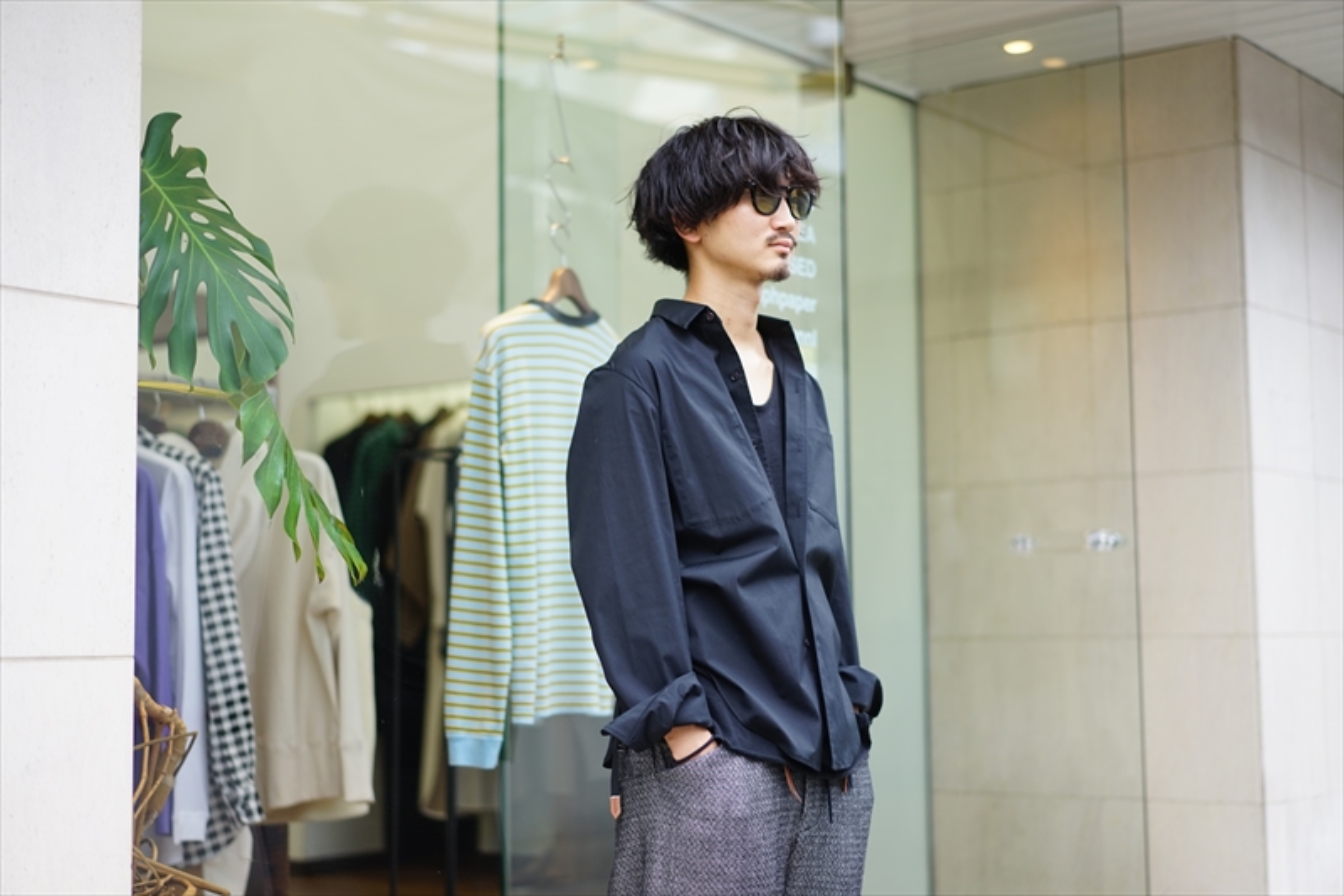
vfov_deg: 24.6
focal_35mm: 55
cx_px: 672
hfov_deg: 36.3
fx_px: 2053
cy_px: 448
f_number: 1.8
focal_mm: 55
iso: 100
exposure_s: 1/100
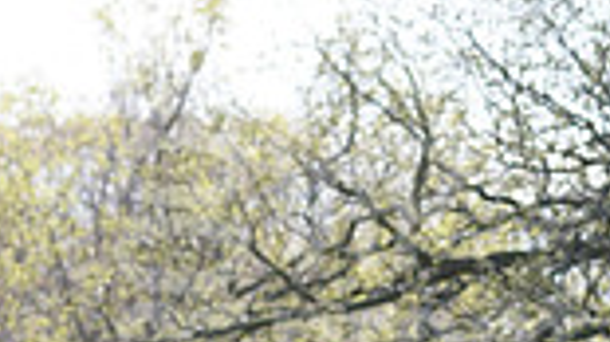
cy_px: 749
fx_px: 7631
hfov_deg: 4.5
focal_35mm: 472
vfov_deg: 2.6
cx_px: -429
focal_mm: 80
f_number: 5
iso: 500
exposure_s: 1/1000
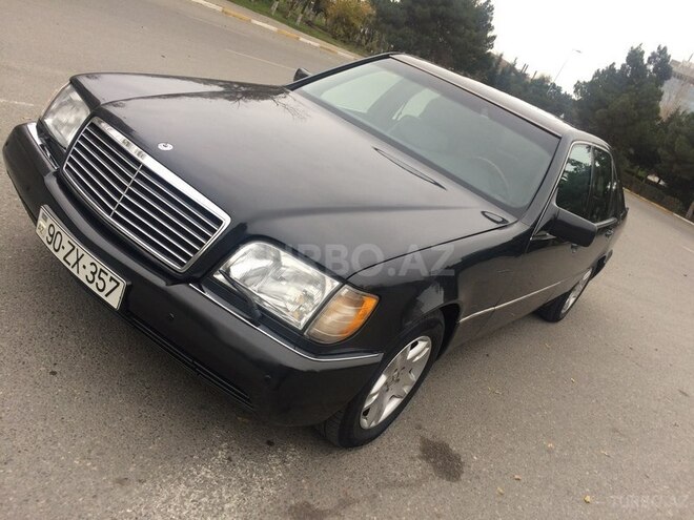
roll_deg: -23.8
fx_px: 581
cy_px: 260
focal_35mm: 29
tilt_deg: -21.2
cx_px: 347
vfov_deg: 48.2
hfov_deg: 61.7
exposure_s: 1/100
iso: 50
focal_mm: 4.15
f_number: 2.2
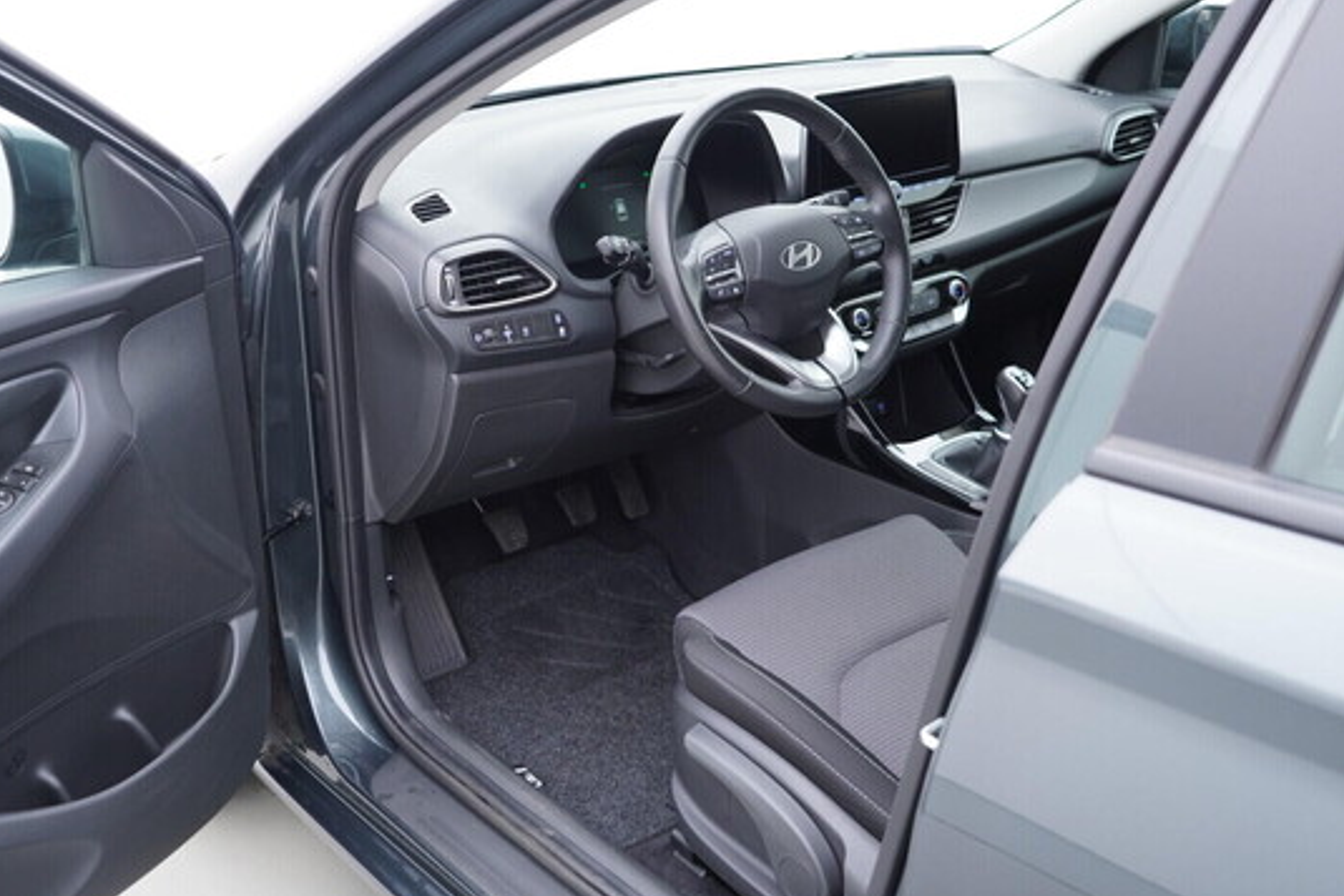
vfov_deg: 36.0
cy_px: 451
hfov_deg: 51.9
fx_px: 1382
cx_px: 661
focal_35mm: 37
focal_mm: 24
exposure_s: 1/40
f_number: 2.8
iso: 250
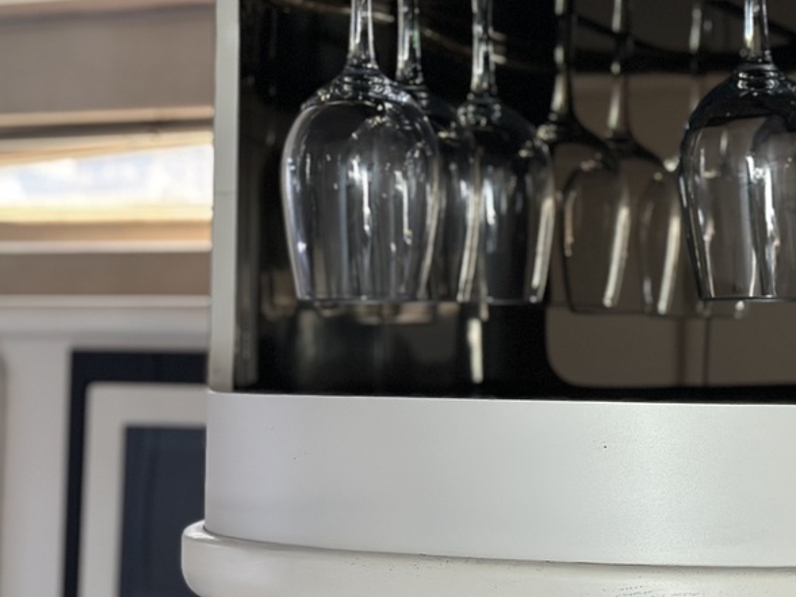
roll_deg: +0.1
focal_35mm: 98
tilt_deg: +6.6
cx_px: 380
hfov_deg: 20.0
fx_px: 2254
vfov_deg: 14.9
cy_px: 74
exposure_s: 1/60
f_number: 1.78
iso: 160
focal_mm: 6.86
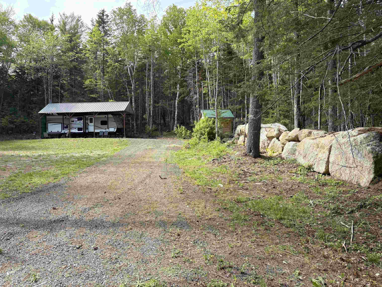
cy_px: 144
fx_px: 287
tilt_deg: +1.0
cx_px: 191
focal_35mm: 26
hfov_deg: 67.3
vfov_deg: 53.1
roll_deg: +1.6
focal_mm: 5.96
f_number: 1.6
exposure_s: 1/830
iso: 50
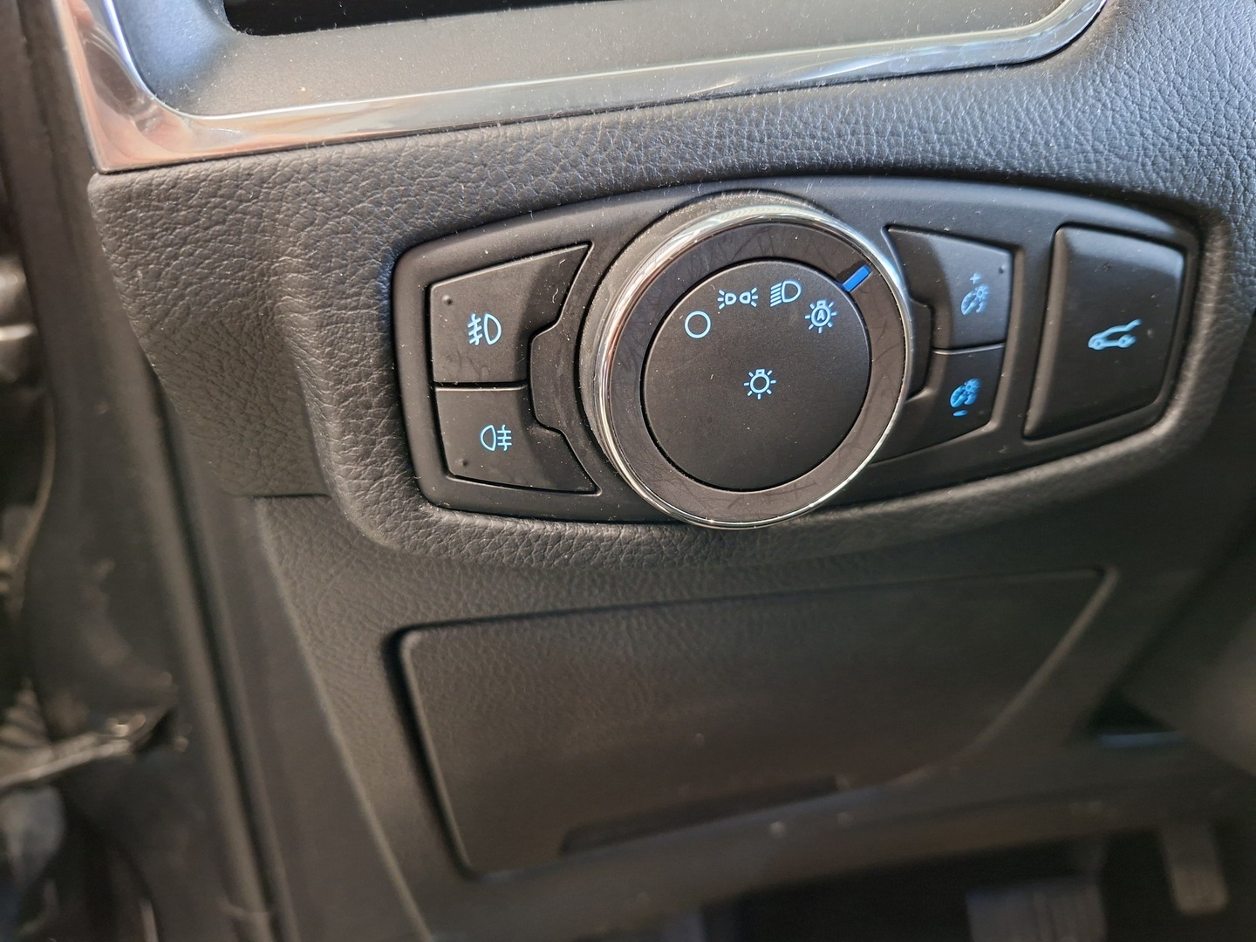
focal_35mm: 23
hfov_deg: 73.9
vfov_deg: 58.9
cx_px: 628
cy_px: 471
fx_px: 835
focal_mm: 5.54
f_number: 1.8
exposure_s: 1/20
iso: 800
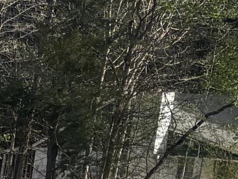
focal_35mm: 192
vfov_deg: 7.4
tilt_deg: -13.6
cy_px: 378
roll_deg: -1.1
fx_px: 1320
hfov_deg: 7.8
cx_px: -634
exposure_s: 1/1721
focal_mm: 5.96
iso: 50
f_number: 1.6
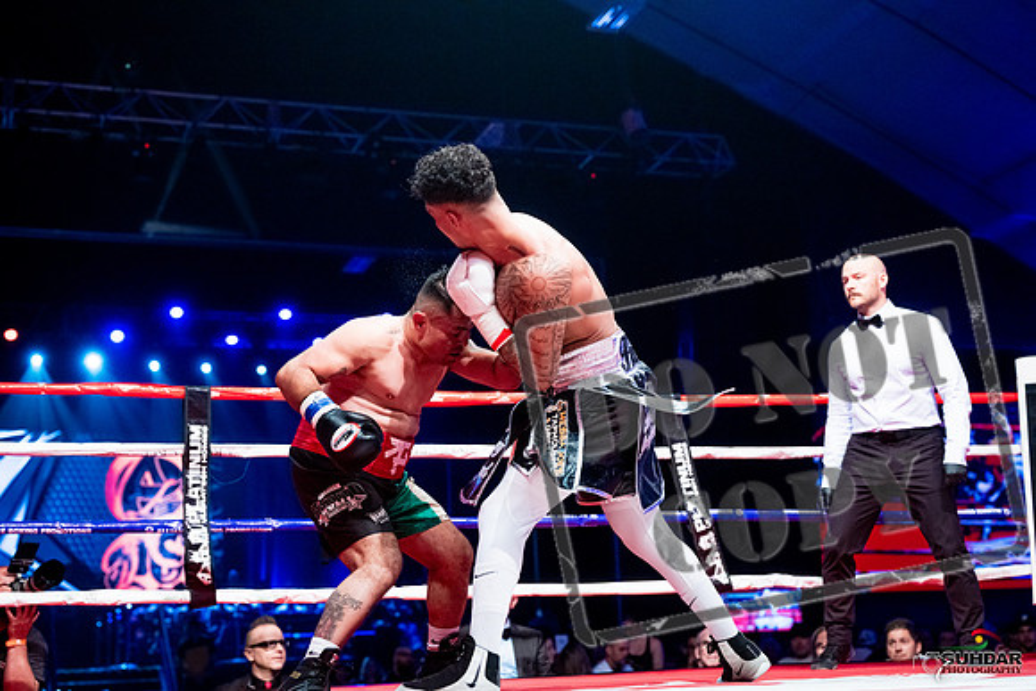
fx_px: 1526
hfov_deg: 37.5
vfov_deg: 25.5
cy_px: 346
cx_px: 518
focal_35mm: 53
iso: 4000
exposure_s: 1/1000
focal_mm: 53
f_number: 2.8
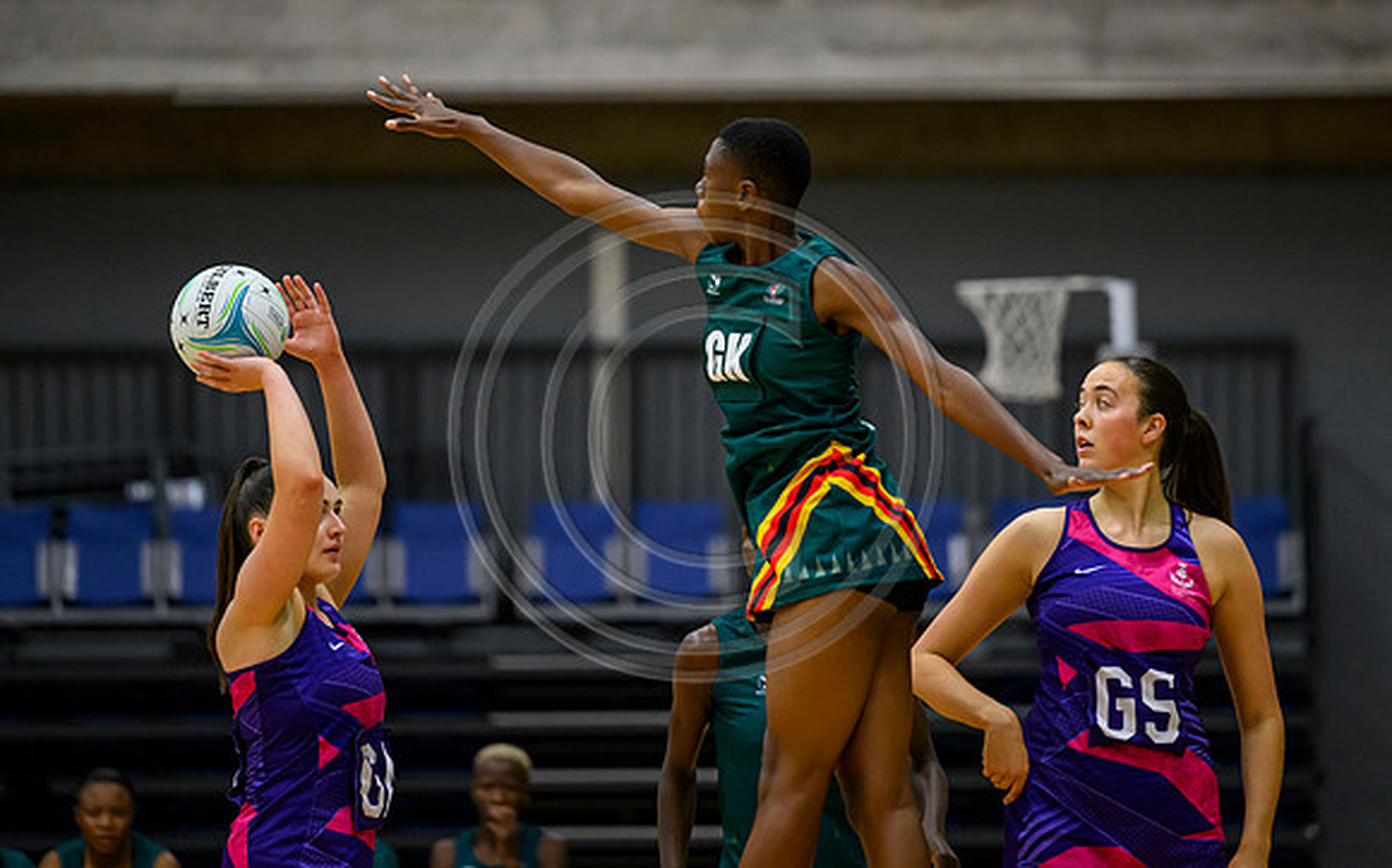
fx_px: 10228
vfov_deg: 4.9
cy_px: 270
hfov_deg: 7.8
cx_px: 783
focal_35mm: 270
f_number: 2.8
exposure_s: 1/1000
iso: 4000
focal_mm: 200
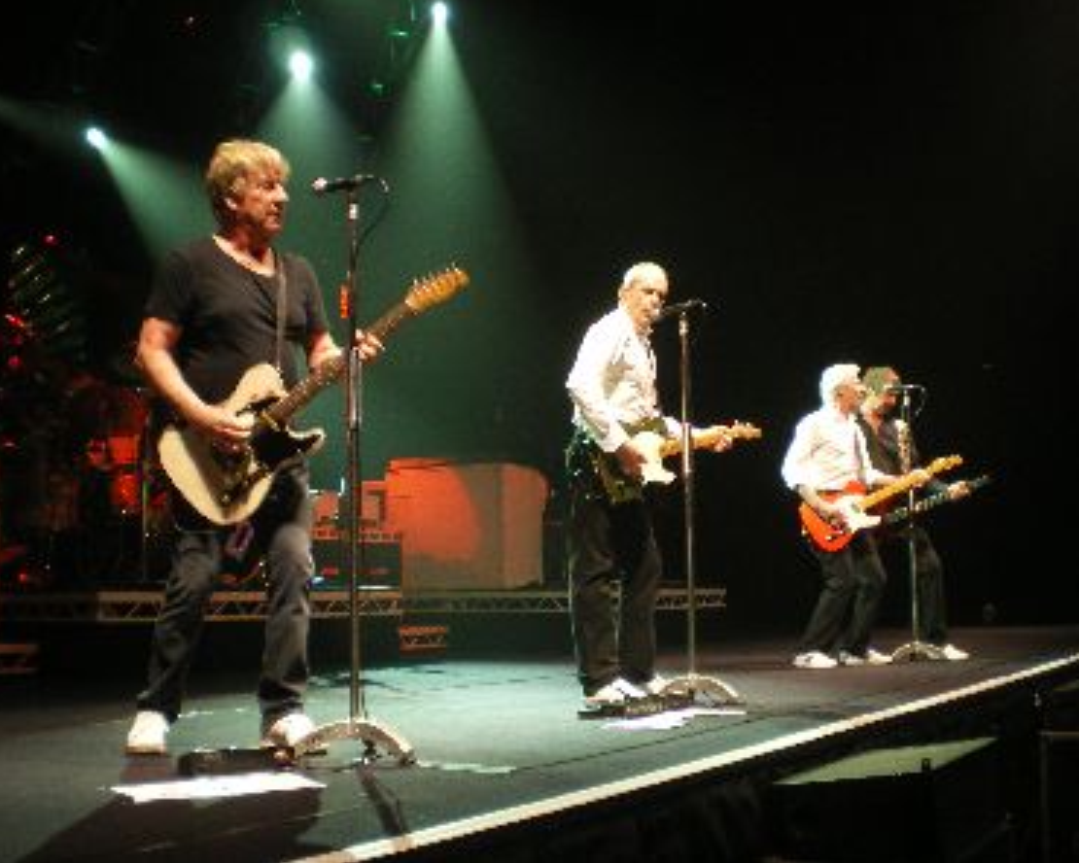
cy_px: 429
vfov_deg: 39.2
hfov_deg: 47.9
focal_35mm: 38
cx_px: 516
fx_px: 1214
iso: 200
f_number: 3.1
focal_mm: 6.3
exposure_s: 1/50
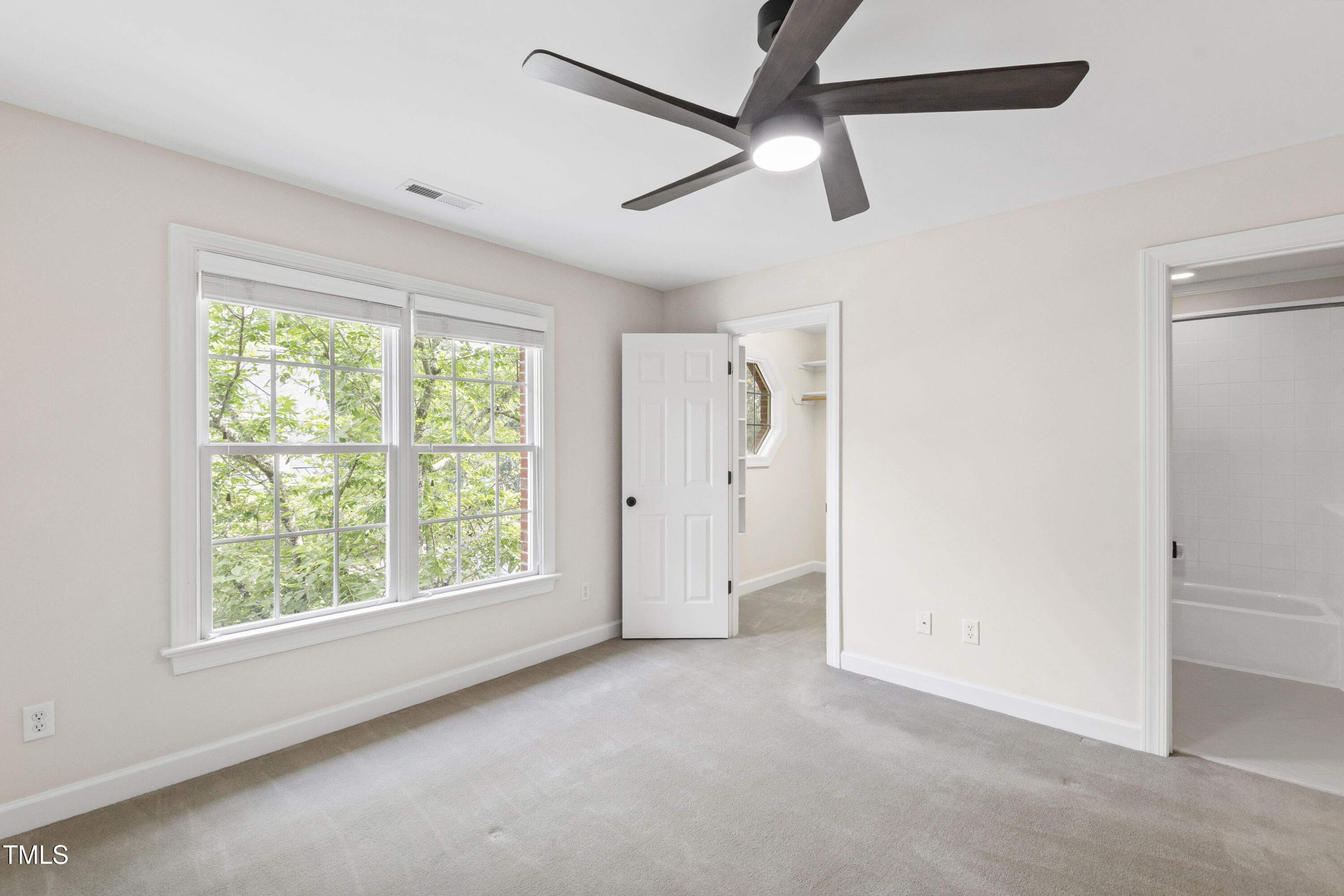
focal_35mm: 15
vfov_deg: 77.3
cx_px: 672
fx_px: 560
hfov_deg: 100.4
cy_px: 448
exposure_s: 1/1.25
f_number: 8
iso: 100
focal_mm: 10
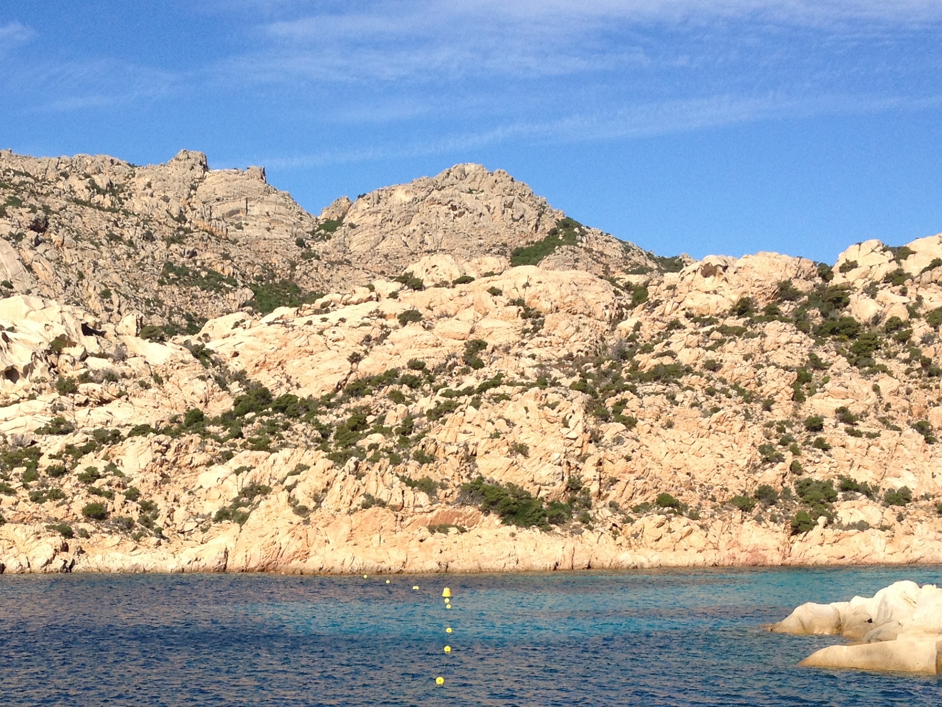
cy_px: 582
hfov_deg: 28.7
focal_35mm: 67
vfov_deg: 21.6
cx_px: 302
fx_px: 1823
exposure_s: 1/1783
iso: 64
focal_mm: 4.28
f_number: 2.4
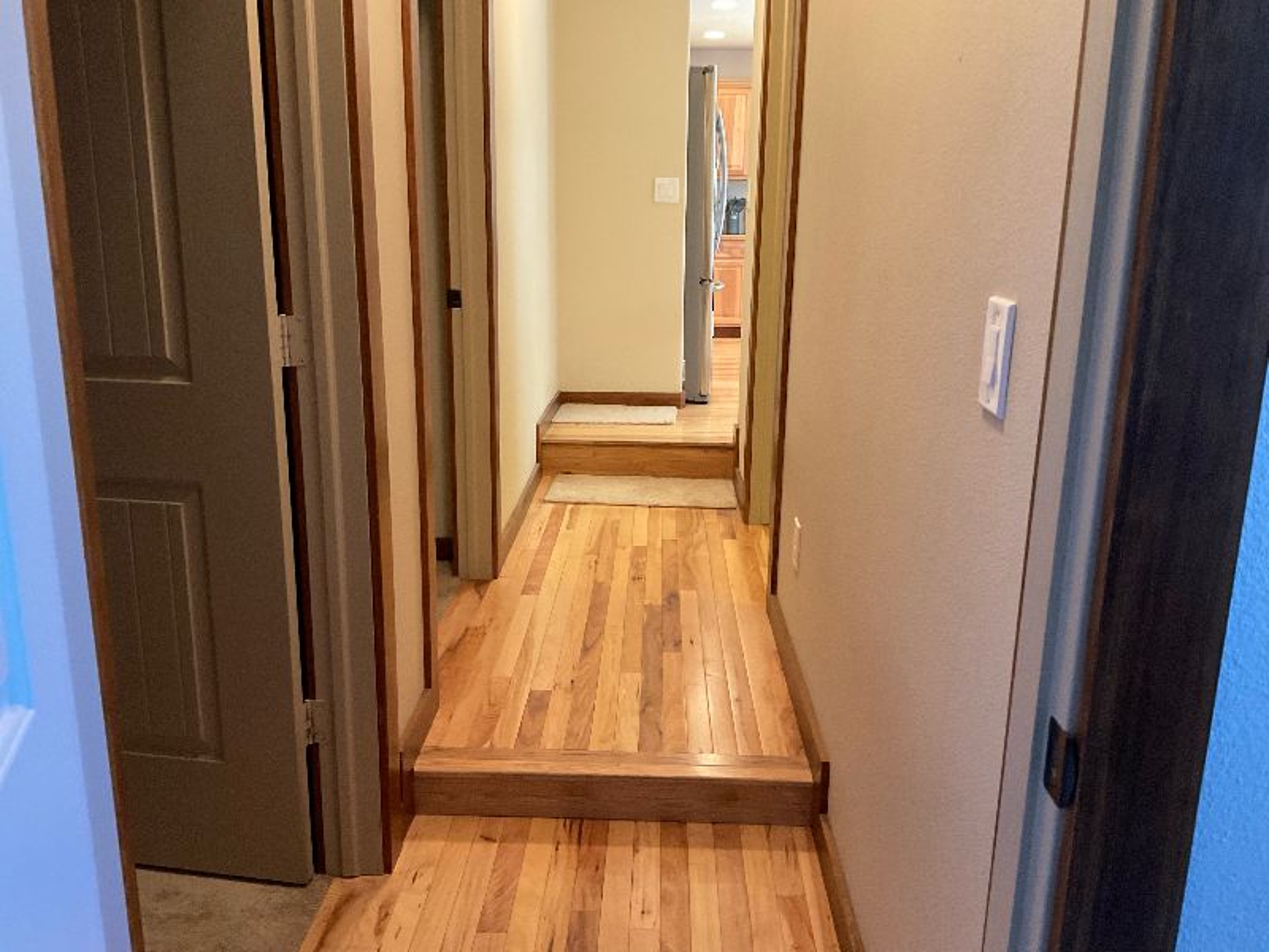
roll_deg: +0.4
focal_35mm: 29
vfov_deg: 48.2
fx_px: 1063
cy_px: 476
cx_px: 634
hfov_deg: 61.7
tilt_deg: -15.4
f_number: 1.8
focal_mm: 3
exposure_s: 1/40
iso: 200
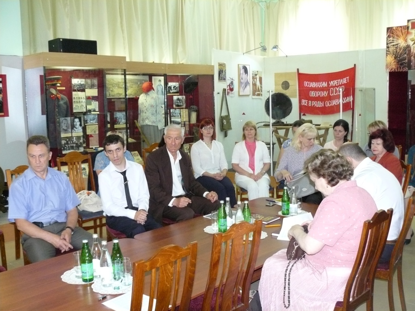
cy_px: 156
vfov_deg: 39.7
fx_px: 432
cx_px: 208
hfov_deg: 51.4
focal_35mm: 36
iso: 400
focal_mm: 6
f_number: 2.8
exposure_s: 1/30
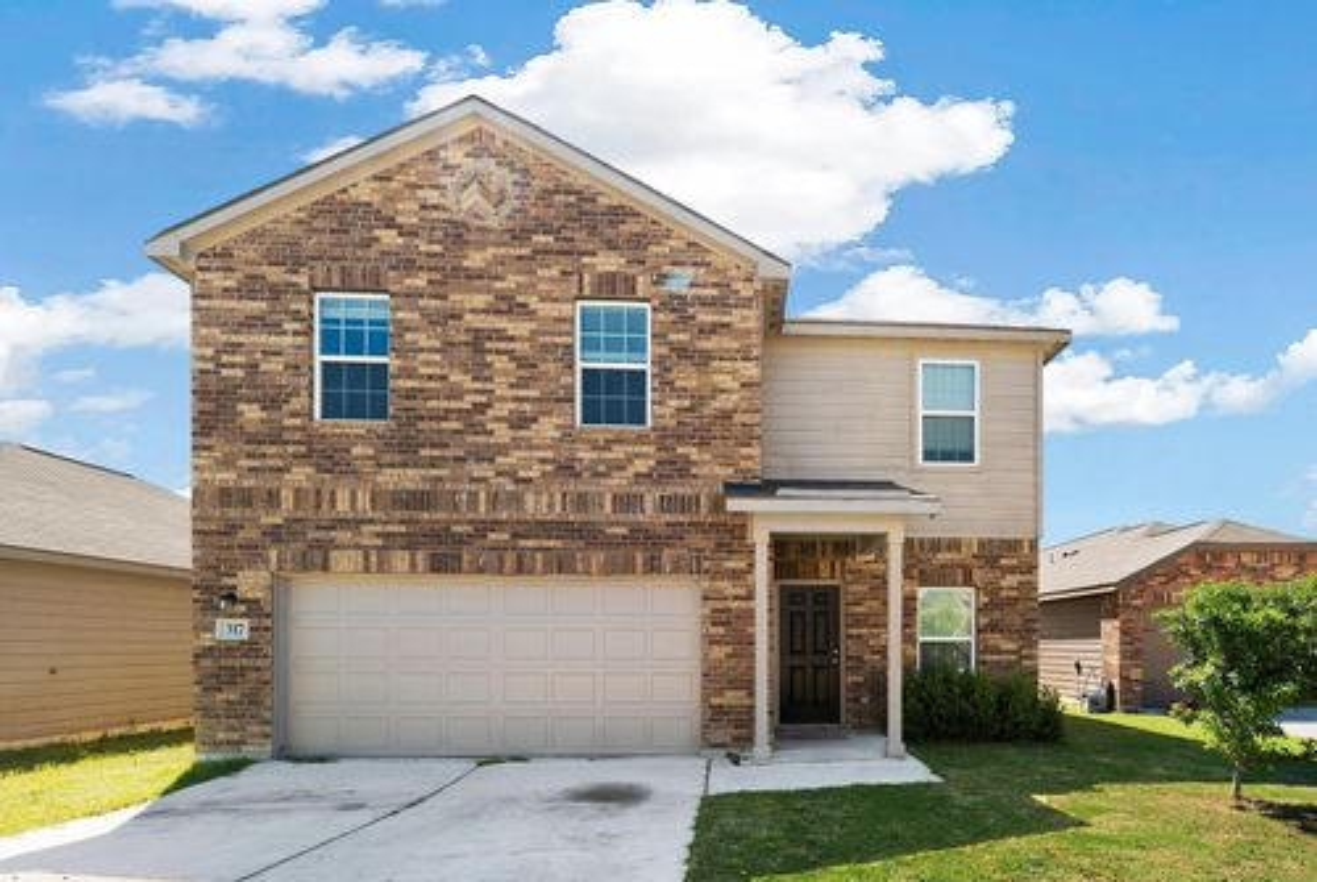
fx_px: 513
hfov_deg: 104.2
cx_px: 658
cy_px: 441
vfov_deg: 81.4
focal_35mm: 14
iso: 100
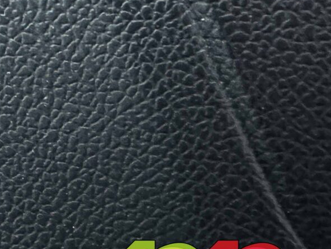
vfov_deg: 17.0
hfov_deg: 19.2
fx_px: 794
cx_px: -223
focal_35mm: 83
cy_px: -50
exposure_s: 1/3200
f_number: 1.8
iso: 80
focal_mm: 6.86
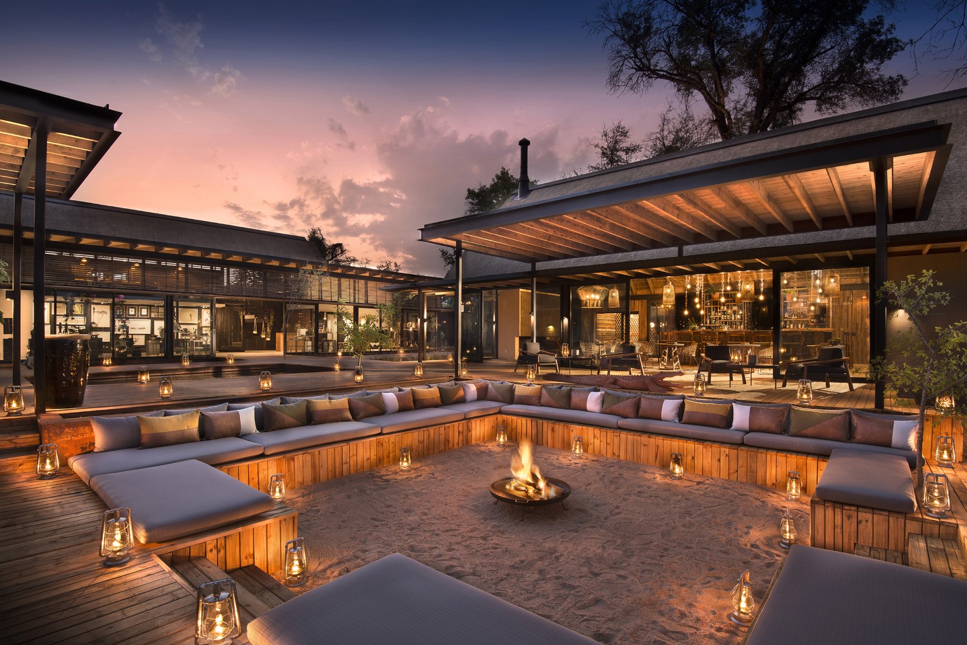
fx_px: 457
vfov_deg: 70.4
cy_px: 341
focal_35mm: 17
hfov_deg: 93.2
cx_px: 500
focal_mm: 16
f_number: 9.5
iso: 200
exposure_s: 4
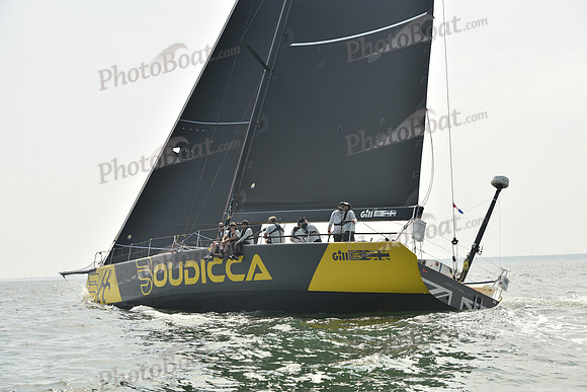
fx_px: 1142
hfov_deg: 28.8
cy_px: 196
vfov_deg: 19.5
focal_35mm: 70
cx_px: 294
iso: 250
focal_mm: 70
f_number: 8
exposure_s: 1/800
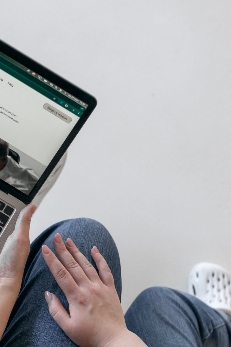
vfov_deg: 24.7
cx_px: -15
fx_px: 789
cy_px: 216
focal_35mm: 82
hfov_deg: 16.2
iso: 800
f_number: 3.2
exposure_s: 1/250
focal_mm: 35
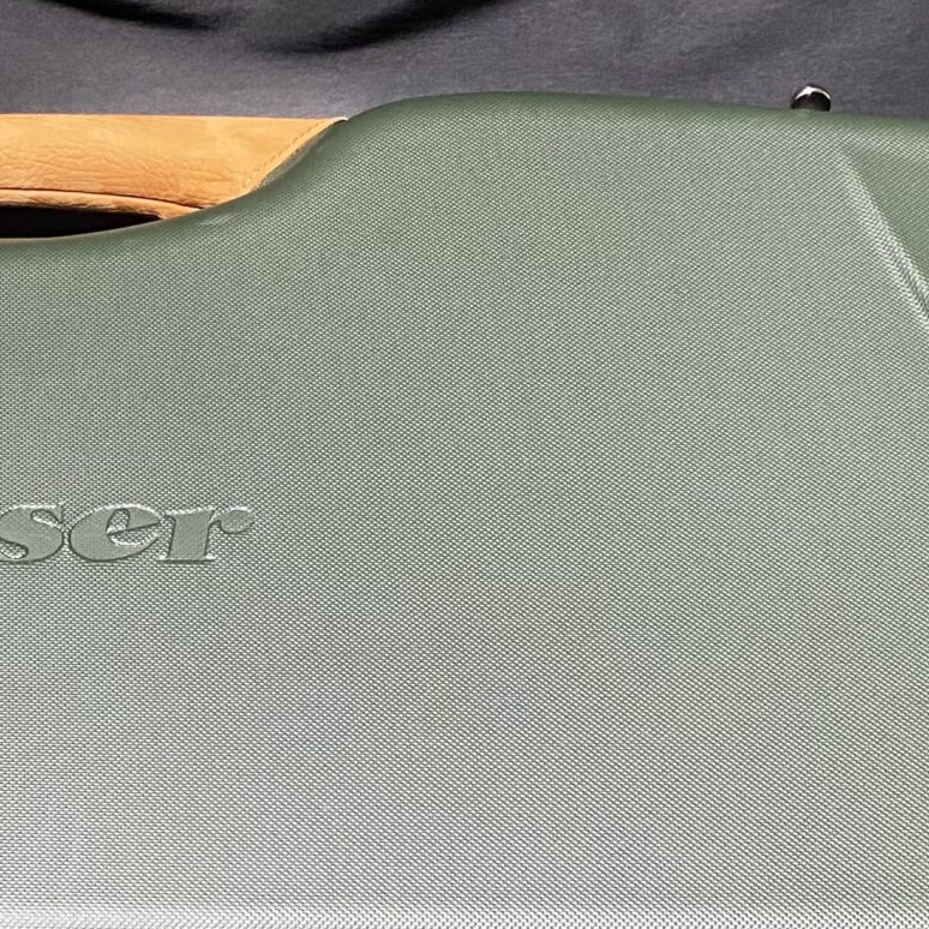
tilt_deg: -56.4
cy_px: 458
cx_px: 8
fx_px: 2308
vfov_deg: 22.8
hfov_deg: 22.0
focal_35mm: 76
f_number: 1.8
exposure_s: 1/60
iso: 400
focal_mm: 4.25
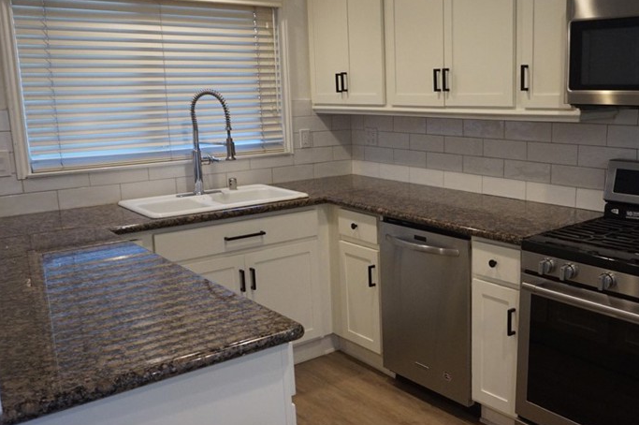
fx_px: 638
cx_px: 417
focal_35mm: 36
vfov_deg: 36.8
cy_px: 209
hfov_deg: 52.3
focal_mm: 16
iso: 1600
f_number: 4
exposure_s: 1/160
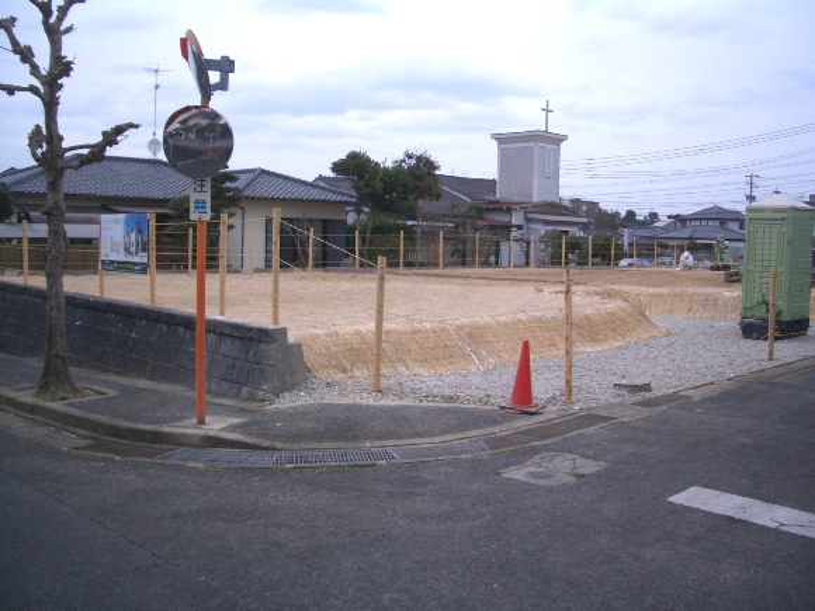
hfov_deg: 52.6
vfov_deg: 40.7
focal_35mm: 35
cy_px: 306
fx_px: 824
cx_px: 408
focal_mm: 5.8
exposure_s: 1/125
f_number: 2.6
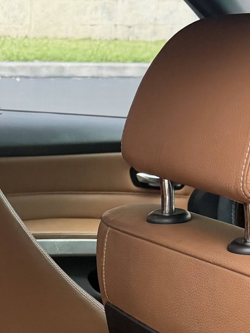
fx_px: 972
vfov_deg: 18.1
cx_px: -43
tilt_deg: -27.1
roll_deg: -1.1
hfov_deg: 14.2
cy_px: 436
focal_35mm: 101
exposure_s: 1/121
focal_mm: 6.76
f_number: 1.78
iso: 200
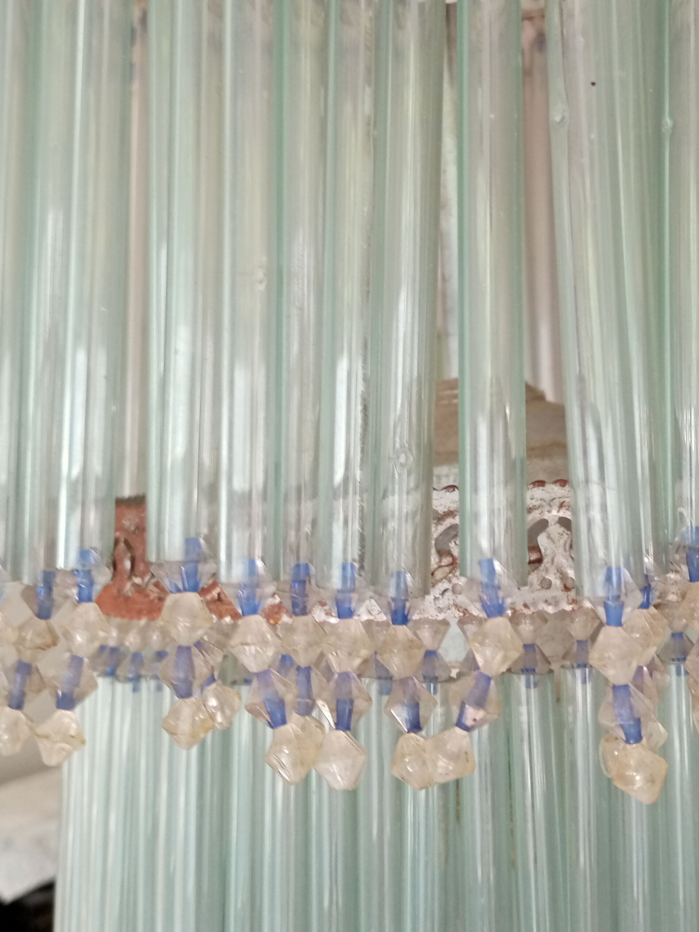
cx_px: 427
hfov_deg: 32.1
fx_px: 1212
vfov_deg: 41.4
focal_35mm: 45
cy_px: 298
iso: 157
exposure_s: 1/33.3
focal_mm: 4.05
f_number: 1.8
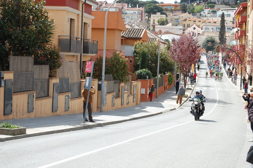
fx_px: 579
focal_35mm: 82
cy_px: 84
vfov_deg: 16.5
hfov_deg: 24.7
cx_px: 126
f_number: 8
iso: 200
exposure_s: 1/250
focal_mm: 55
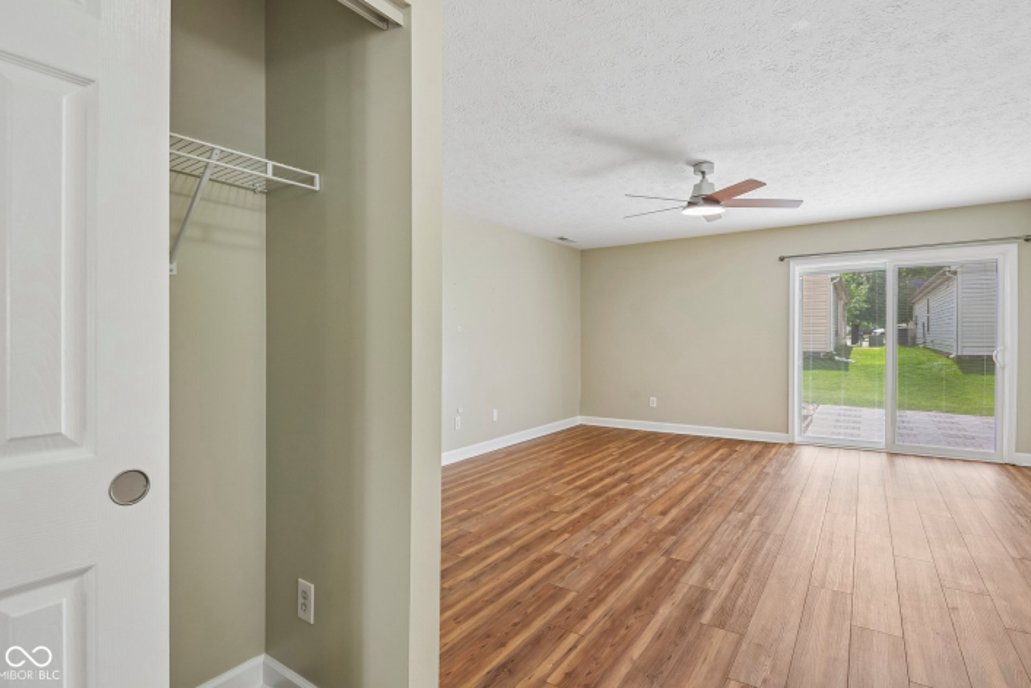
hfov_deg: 93.2
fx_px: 487
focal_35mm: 17
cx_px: 529
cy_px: 329
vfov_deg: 70.4
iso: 100
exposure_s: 1/20
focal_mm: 16
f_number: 8
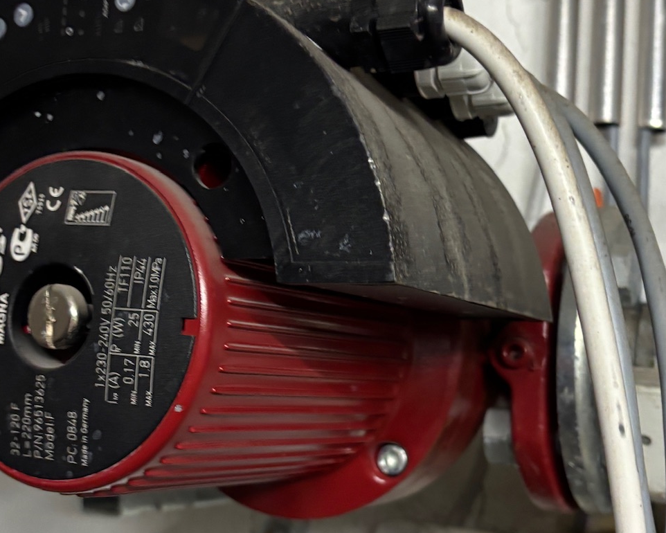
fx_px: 1065
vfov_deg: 28.1
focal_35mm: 54
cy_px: 280
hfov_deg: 34.7
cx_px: 361
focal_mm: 5.96
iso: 320
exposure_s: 1/50
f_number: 1.6
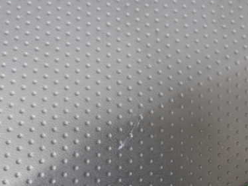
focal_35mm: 48
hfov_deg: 39.7
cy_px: 113
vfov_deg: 30.2
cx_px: 130
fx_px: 344
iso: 200
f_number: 2.3
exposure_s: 1/30
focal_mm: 5.4
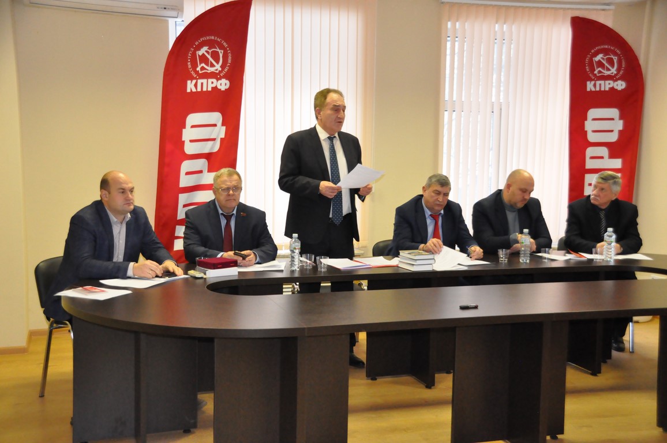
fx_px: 888
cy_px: 222
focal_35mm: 48
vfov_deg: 28.0
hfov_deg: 41.2
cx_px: 334
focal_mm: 32
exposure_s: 1/100
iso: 3200
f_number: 5.6
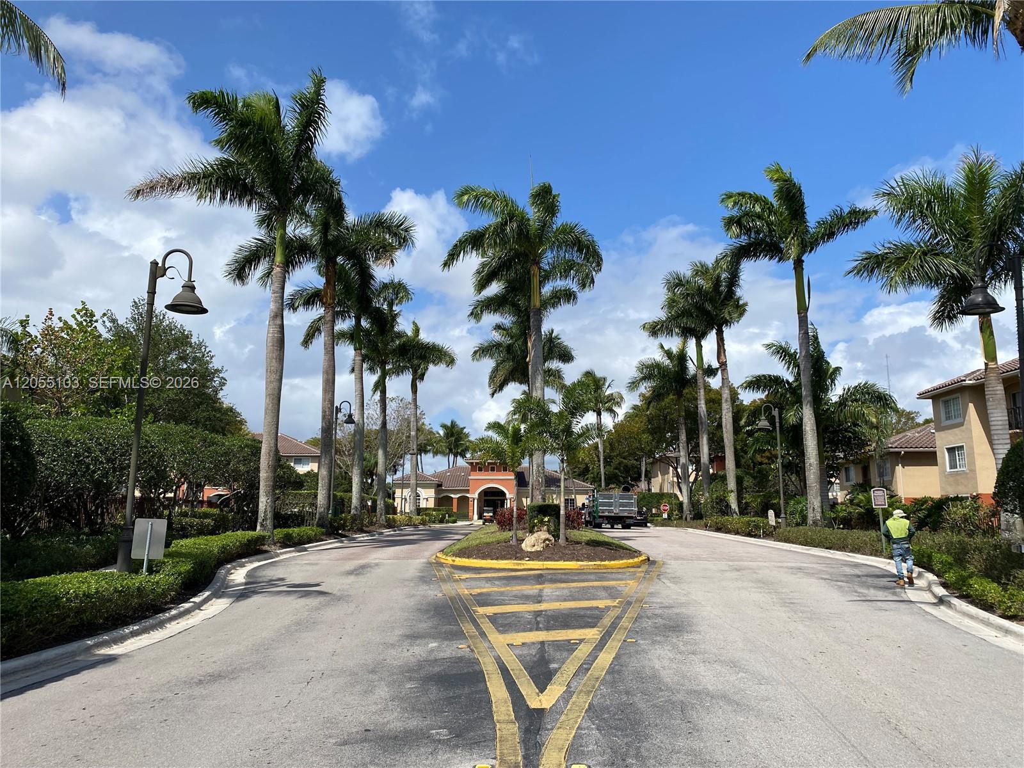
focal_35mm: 26
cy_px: 384
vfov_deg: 53.1
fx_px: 769
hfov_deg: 67.3
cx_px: 512
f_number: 1.8
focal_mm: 4.25
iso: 32
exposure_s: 1/3984
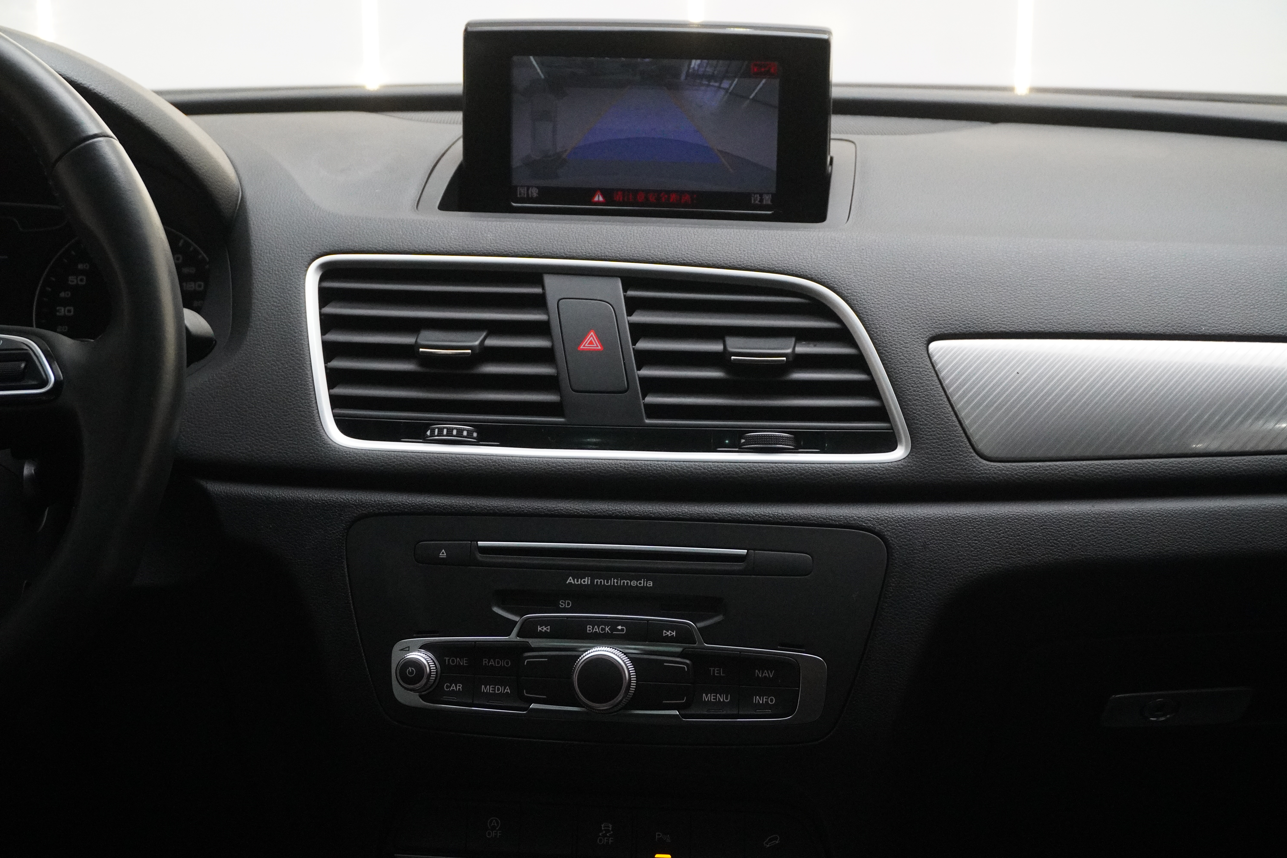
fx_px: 1930
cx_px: 644
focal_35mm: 54
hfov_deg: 36.9
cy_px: 429
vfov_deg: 25.1
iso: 6400
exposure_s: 1/80
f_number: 6.3
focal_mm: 36
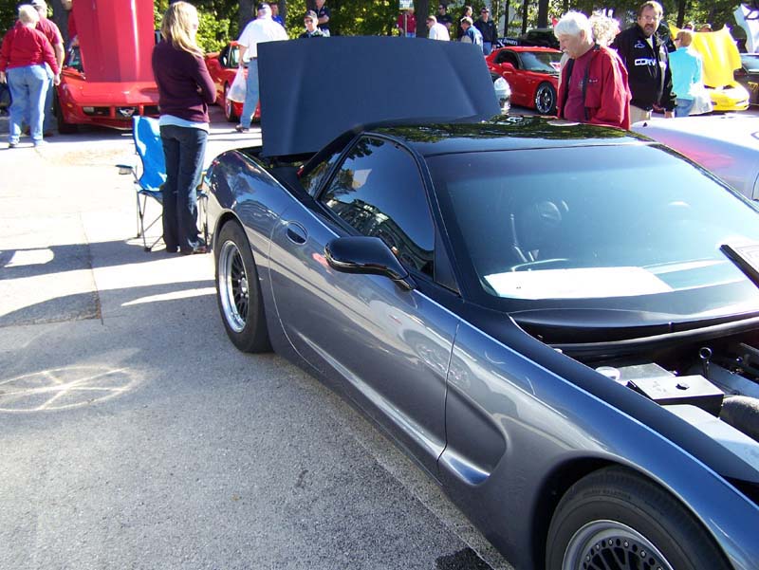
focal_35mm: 38
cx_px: 380
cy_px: 285
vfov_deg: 37.8
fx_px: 834
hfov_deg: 49.0
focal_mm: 6.3
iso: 80
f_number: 2.8
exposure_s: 1/250
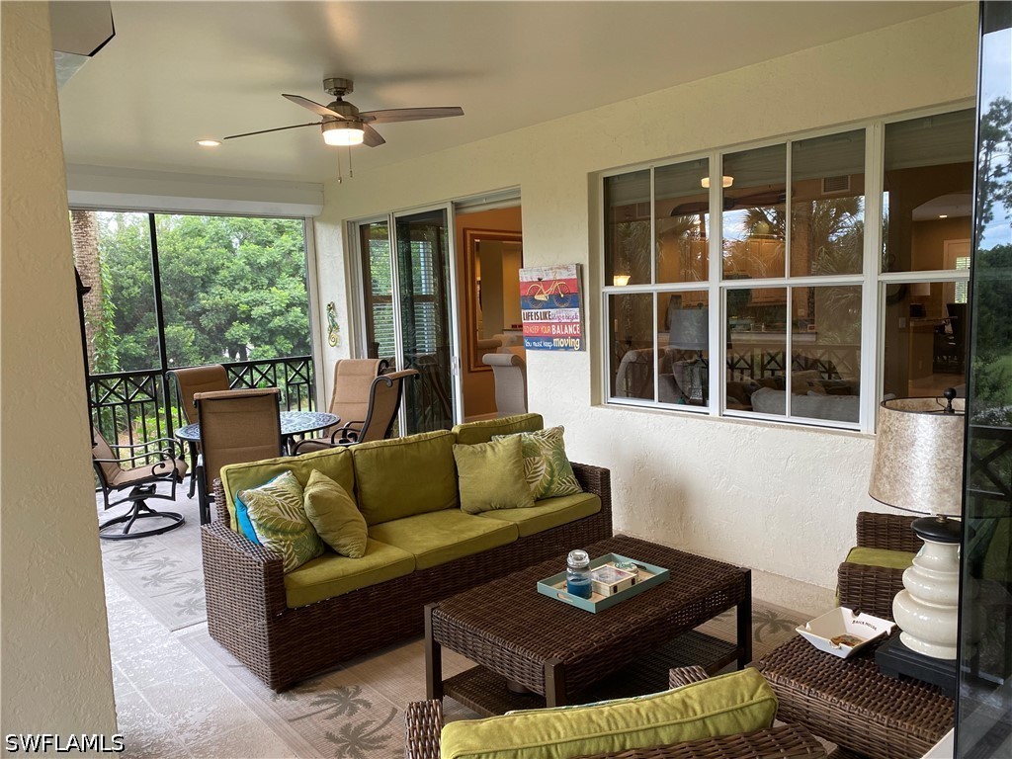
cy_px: 380
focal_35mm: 26
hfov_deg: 67.3
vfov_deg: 53.1
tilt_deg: -4.8
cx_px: 506
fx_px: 760
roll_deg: +1.7
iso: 64
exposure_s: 1/60
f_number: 1.8
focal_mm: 4.25
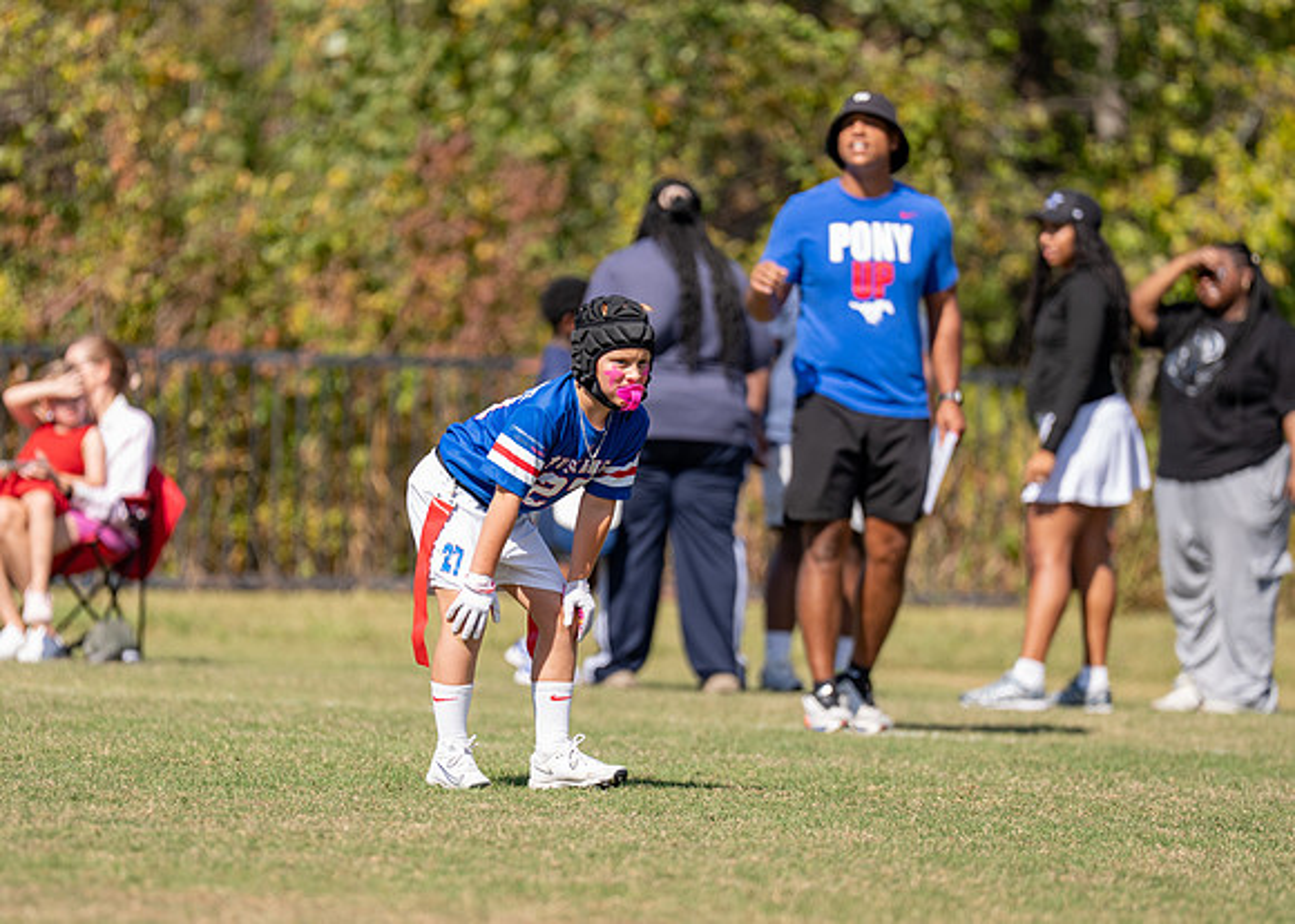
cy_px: 526
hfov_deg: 6.8
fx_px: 10917
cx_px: 610
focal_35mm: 297
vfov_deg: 4.8
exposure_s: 1/1250
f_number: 2.8
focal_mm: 200
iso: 100
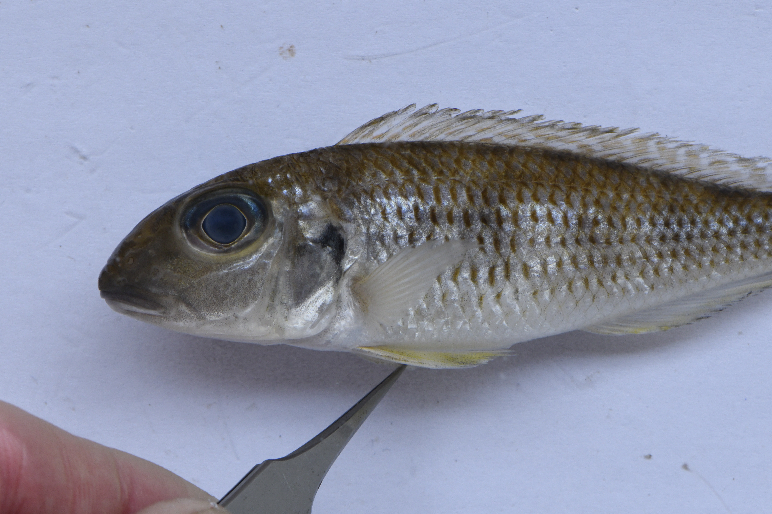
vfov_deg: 8.7
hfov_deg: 13.1
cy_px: 257
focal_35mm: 157
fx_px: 3365
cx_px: 386
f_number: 14
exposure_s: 1/160
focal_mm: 105
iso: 800
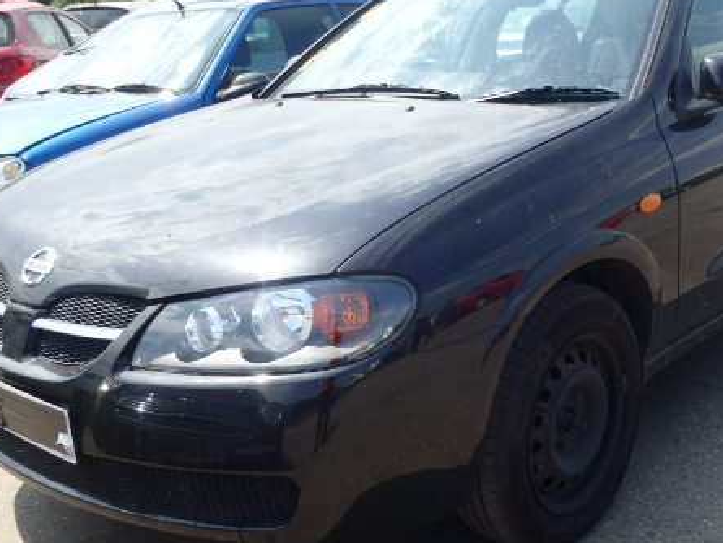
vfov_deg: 31.5
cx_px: 444
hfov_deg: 41.0
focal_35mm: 46
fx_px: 961
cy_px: 244
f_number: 4.2
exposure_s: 1/400
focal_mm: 5.7
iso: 125
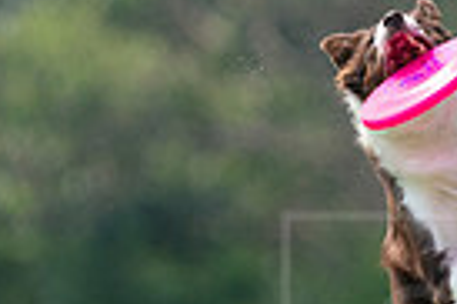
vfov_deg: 0.7
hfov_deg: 1.1
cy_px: 379
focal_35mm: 1839
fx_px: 23317
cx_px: 600
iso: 1600
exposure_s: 1/4000
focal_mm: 433
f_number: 6.3
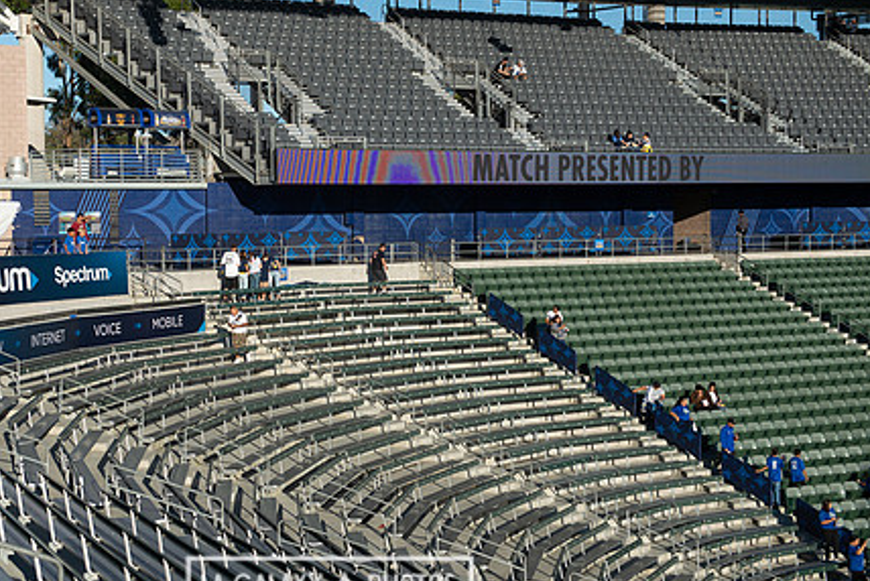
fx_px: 1572
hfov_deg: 30.8
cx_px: 329
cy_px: 279
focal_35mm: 65
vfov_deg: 21.0
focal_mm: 48
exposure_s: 1/2000
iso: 200
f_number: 4.5
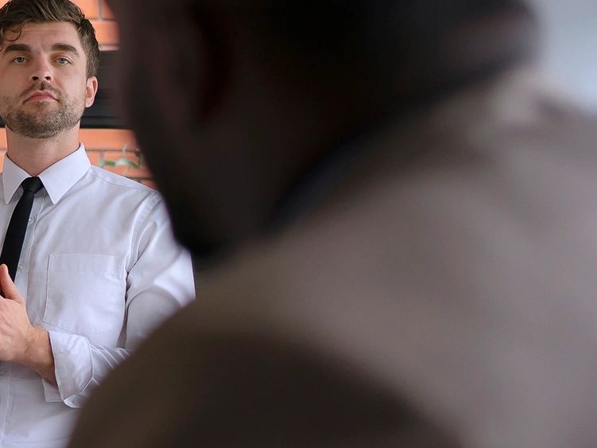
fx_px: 1638
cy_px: 197
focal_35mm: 95
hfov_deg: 19.2
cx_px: -162
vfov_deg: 15.6
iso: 200
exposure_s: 1/640
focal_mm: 35
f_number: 1.8
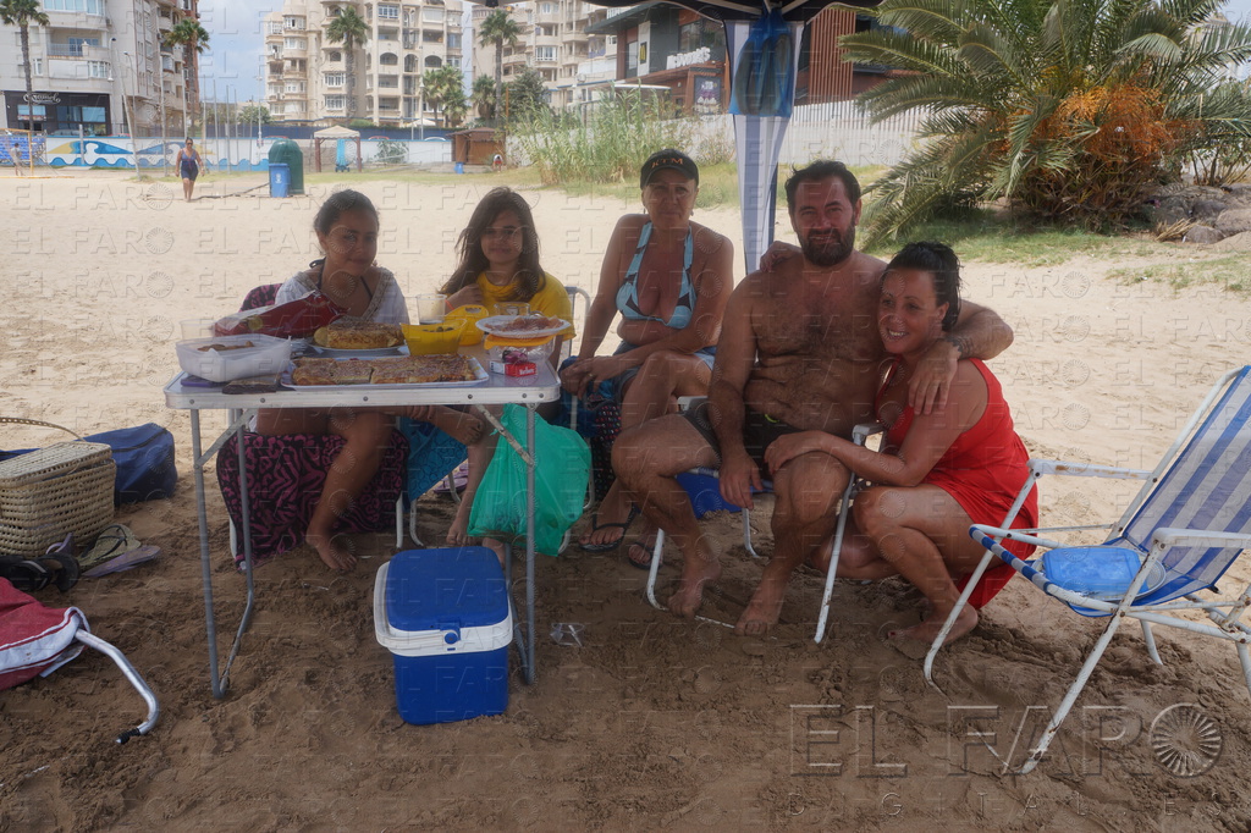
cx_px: 626
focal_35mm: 30
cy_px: 416
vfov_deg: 43.6
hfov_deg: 61.9
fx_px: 1042
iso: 100
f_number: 8
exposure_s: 1/250
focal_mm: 20
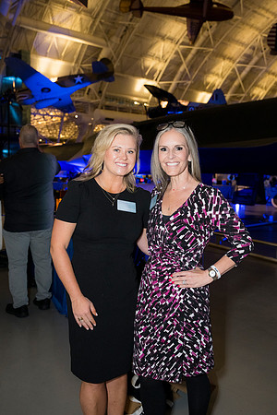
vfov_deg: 54.4
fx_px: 404
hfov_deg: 37.9
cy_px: 208
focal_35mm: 35
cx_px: 138
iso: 3200
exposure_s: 1/160
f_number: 4
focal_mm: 35
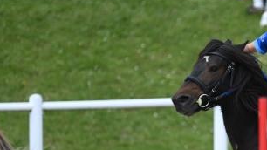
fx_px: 6194
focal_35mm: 875
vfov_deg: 1.4
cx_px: 345
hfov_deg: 2.5
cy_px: 135
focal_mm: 320
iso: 450
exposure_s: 1/1250
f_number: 5.3
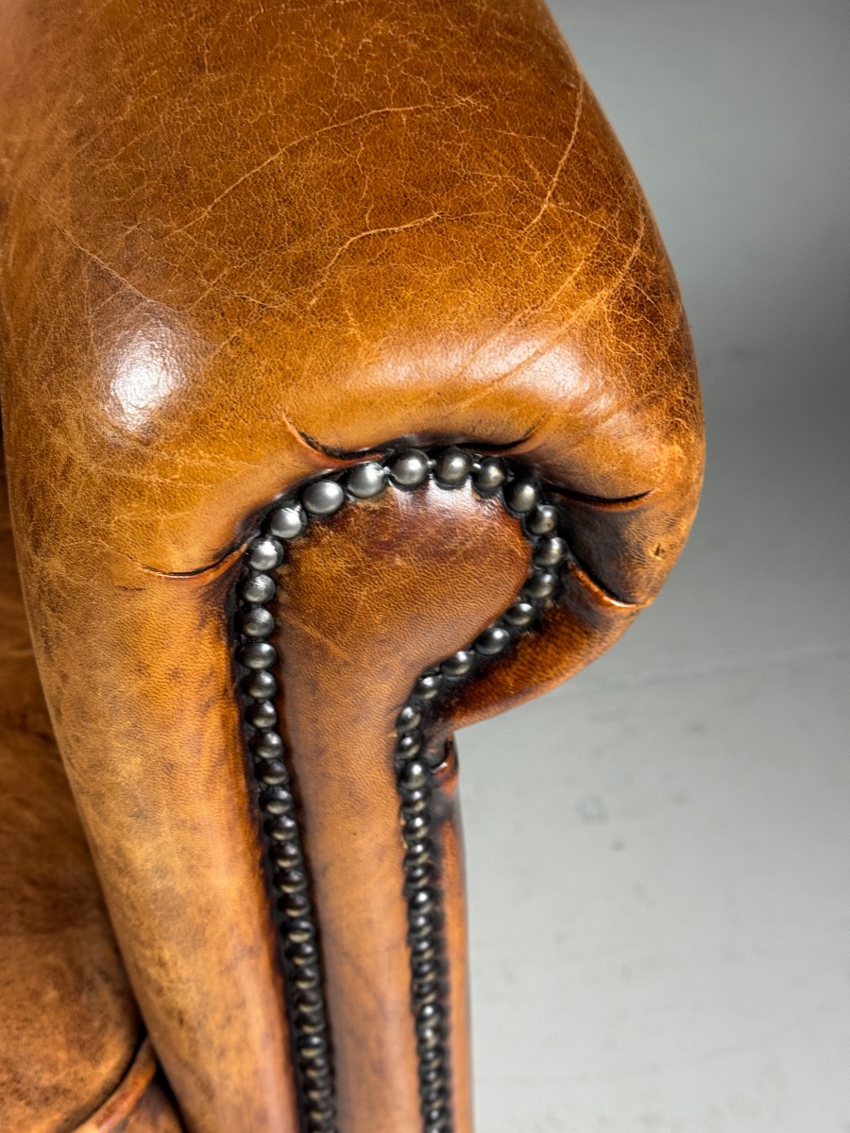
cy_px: 566
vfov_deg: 39.7
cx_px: 425
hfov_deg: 30.3
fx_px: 1572
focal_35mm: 48
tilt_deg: -42.0
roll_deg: +0.7
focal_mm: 6.76
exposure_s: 1/50
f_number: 1.78
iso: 125
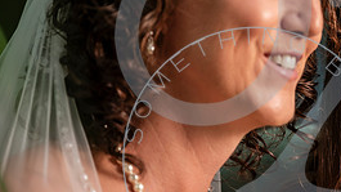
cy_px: 51
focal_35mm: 401
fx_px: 3625
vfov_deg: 3.0
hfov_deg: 5.4
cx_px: 319
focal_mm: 175
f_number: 2.8
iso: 400
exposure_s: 1/800
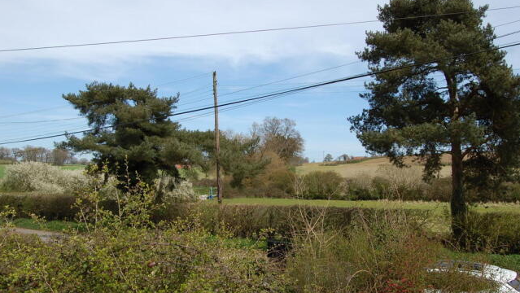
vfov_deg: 40.2
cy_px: 159
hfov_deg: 66.0
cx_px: 265
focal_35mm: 29
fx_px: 400
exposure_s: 1/320
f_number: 9
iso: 200
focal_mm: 18
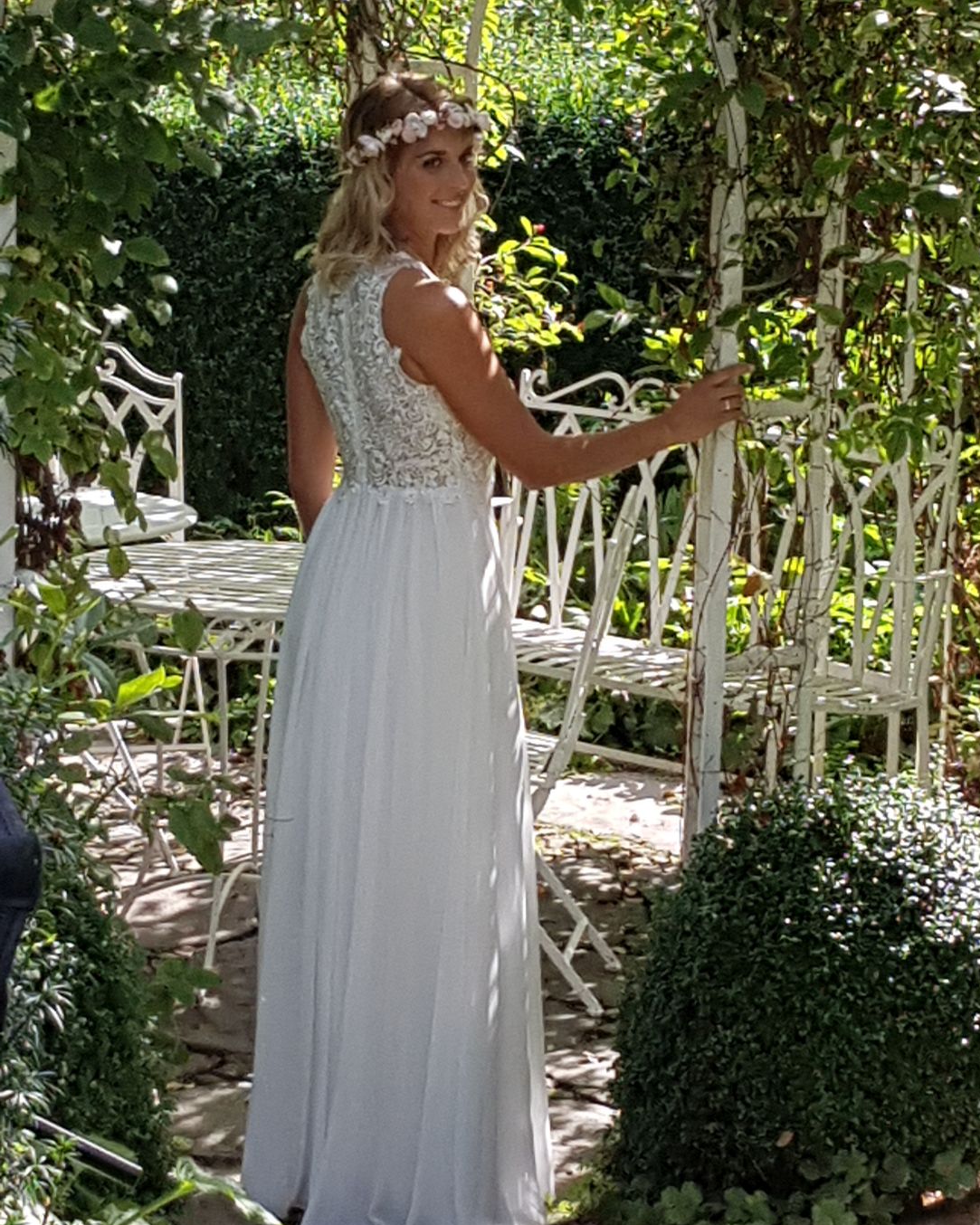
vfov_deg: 55.5
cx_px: 578
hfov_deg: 45.6
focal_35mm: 32
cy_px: 699
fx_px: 1160
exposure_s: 1/596
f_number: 1.7
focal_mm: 4.2
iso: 50
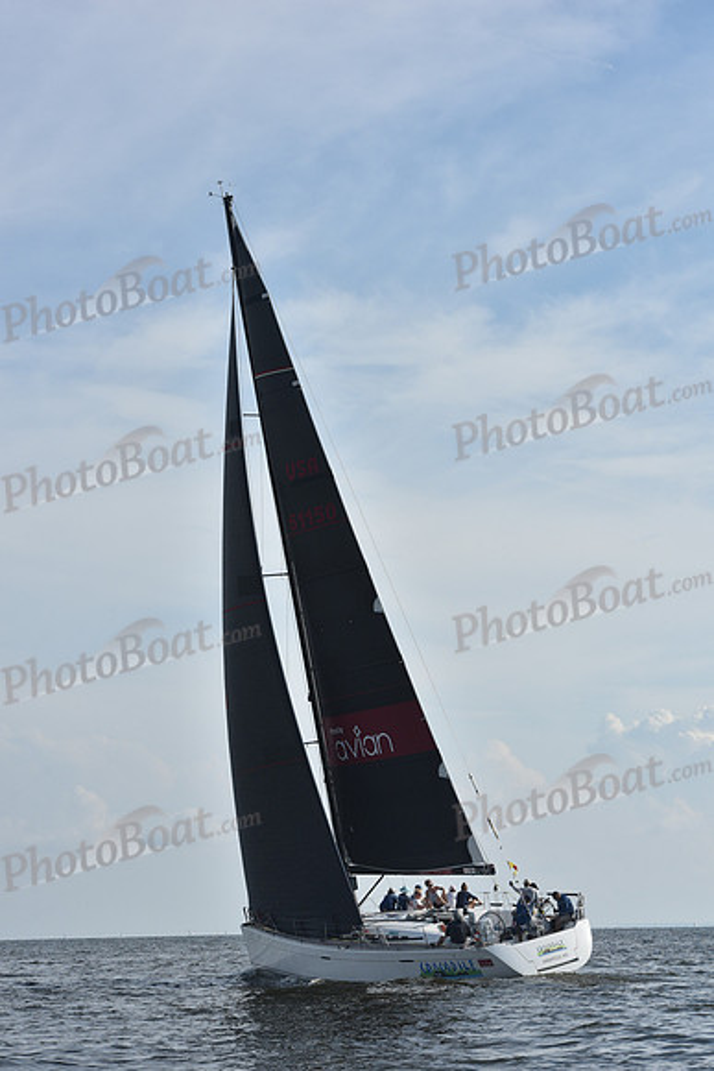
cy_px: 536
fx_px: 2735
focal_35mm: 92
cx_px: 357
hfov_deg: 14.9
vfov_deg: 22.1
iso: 250
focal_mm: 92
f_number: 8
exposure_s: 1/1250
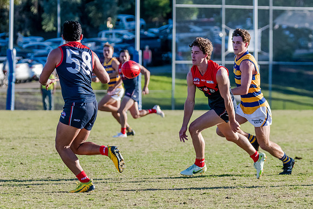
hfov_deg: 5.8
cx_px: 165
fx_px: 3112
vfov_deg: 3.8
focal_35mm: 358
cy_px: 85
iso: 1000
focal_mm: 210
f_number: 6.3
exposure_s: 1/2000
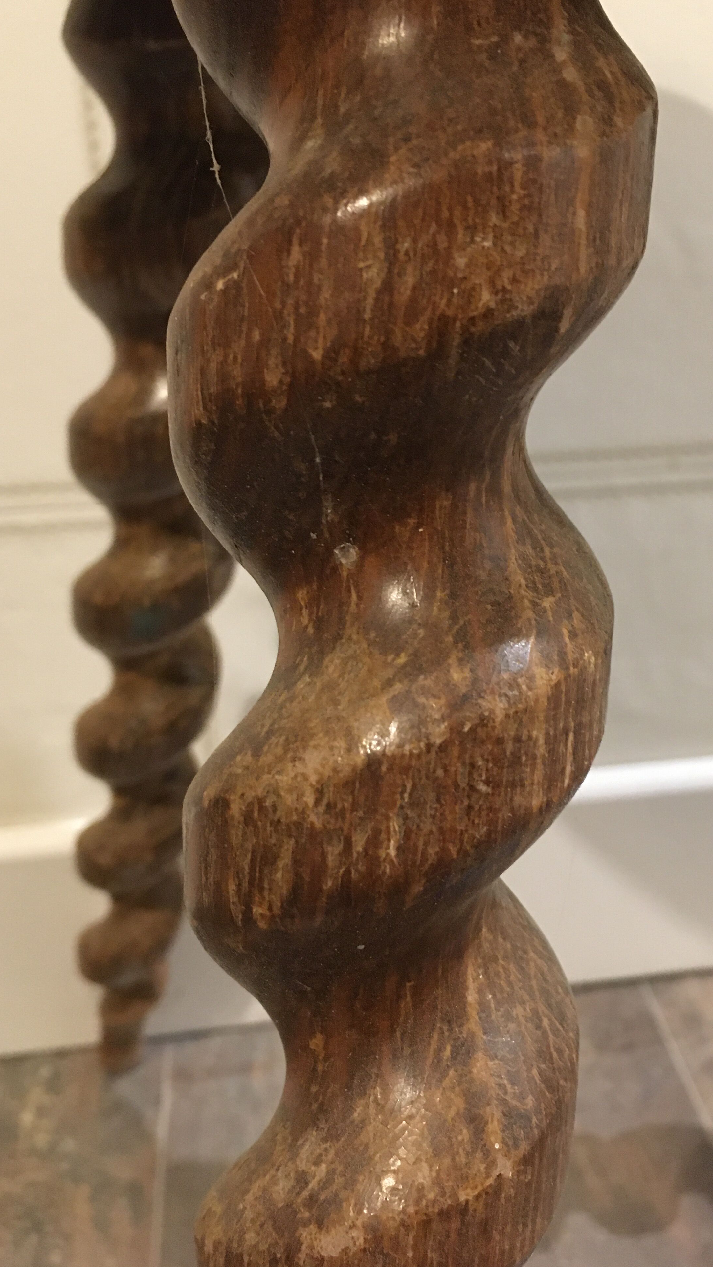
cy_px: 634
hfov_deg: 35.5
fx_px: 1109
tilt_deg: -22.4
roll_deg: +0.6
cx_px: 427
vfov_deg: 59.5
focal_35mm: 33
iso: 400
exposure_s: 1/17
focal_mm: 4.15
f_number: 2.2
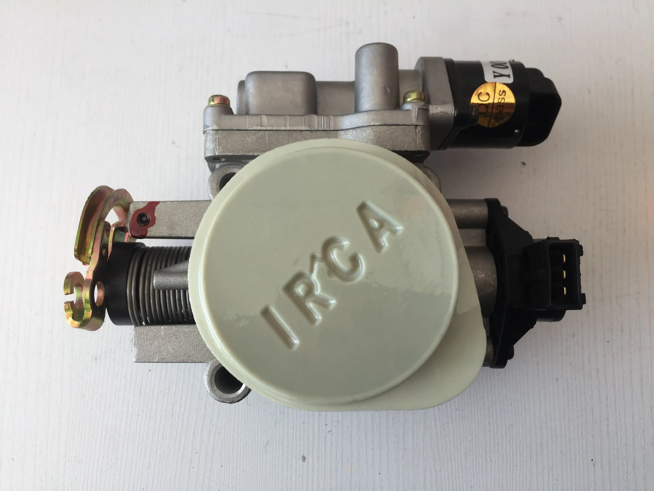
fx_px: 548
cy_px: 246
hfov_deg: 61.7
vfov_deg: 48.2
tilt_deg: -84.0
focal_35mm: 29
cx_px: 327
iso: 32
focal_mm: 4.15
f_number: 2.2
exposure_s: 1/129
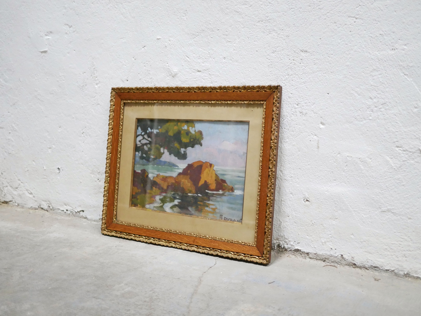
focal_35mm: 40
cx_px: 210
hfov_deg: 46.8
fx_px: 487
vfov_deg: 36.0
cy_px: 158
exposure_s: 1/60
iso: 2500
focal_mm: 20
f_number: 1.7
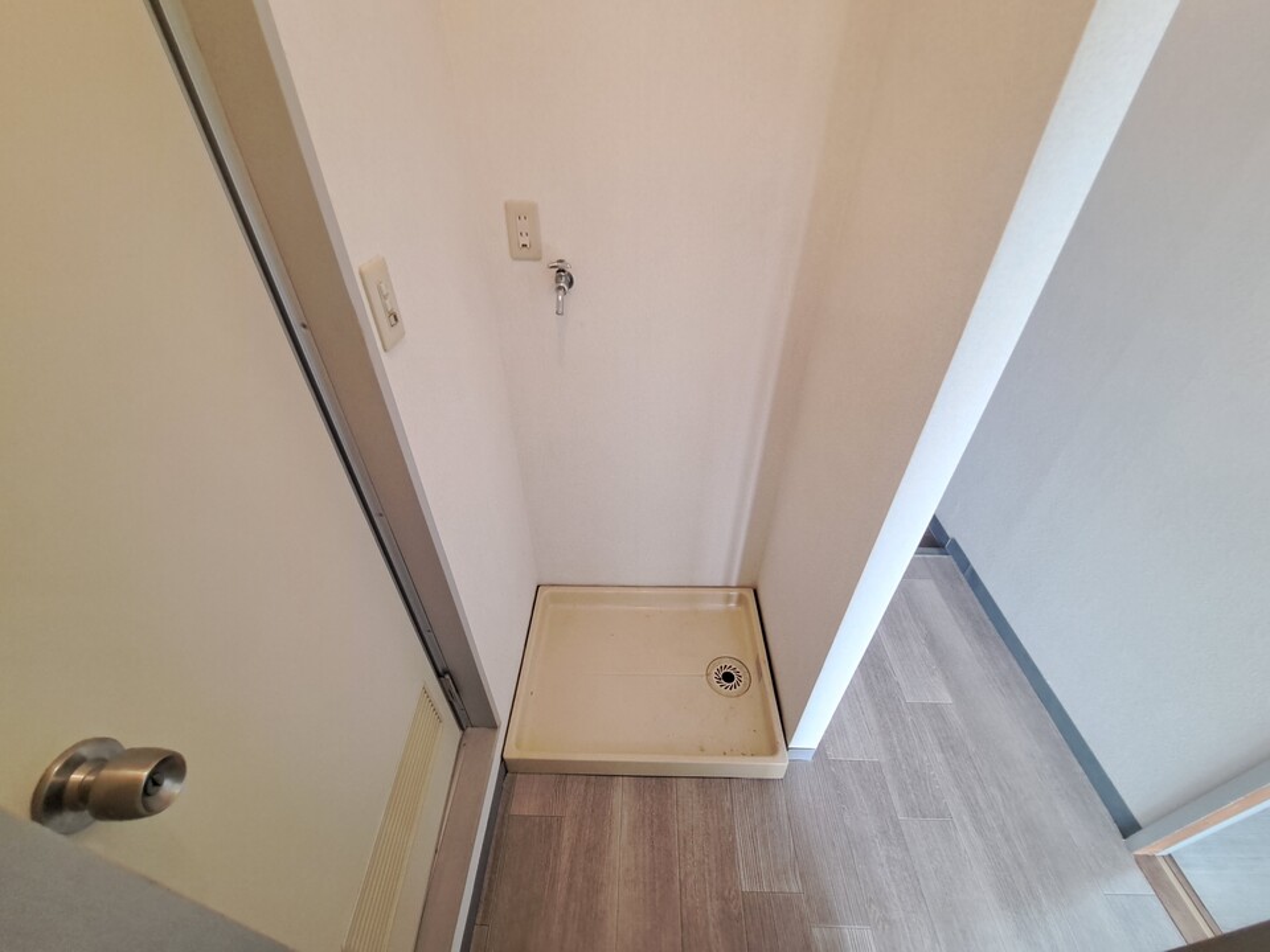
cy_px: 476
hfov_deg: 106.2
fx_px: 477
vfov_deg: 89.9
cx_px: 635
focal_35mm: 13
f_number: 2.2
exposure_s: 1/33
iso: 250
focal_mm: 1.74
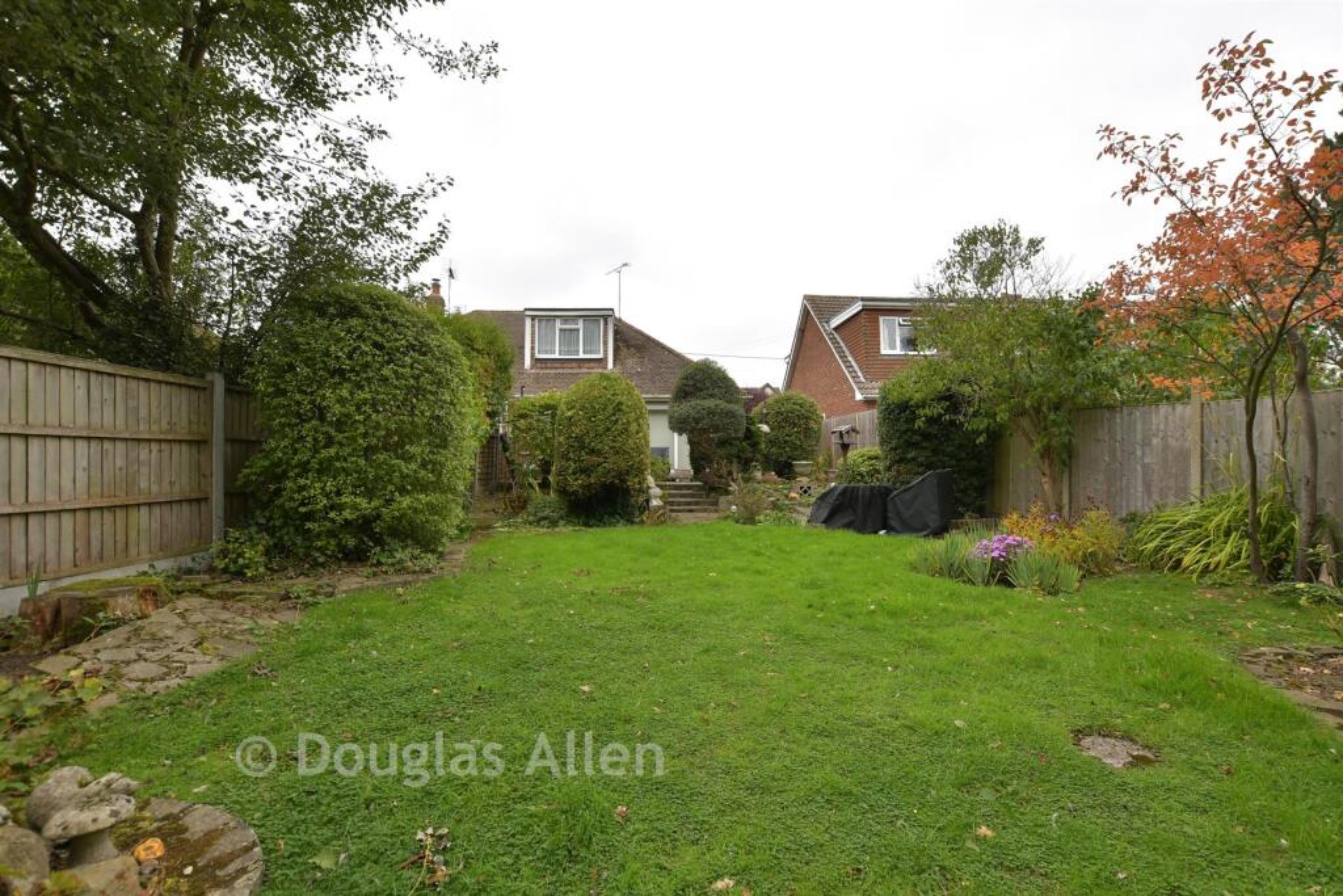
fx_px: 560
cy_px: 448
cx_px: 672
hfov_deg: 100.4
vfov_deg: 77.3
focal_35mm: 15
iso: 160
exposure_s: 1/50
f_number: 8
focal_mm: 10
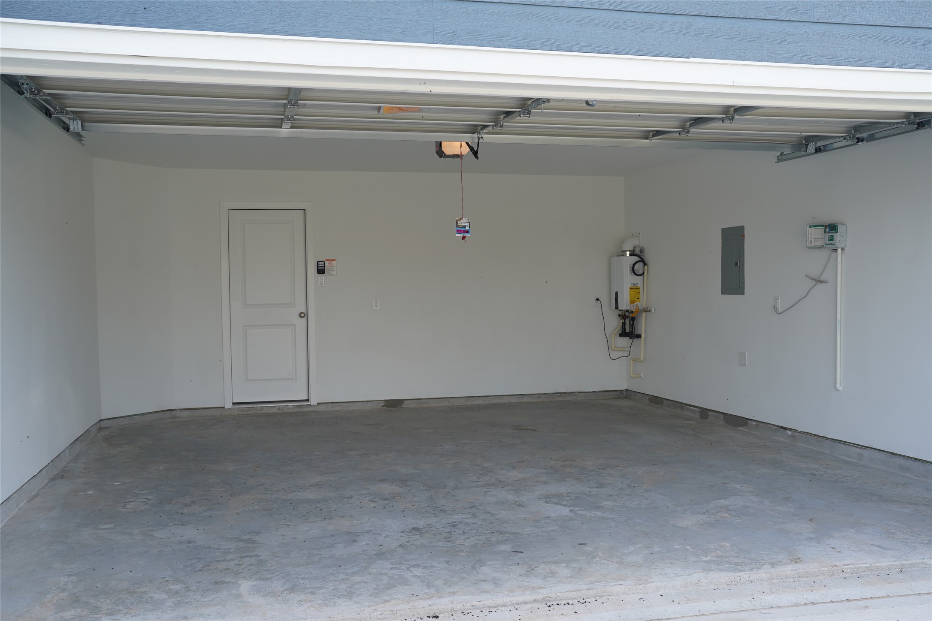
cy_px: 310
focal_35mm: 35
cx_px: 466
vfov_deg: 37.9
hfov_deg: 54.4
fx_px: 906
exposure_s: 1/200
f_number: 5
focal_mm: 35
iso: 200
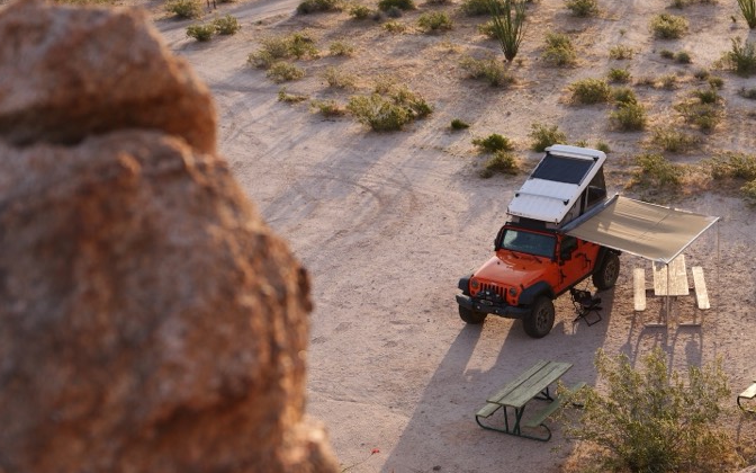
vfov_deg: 23.1
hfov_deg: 36.0
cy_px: 253
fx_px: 1154
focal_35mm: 56
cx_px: 488
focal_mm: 41
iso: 100
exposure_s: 1/400
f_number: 2.8
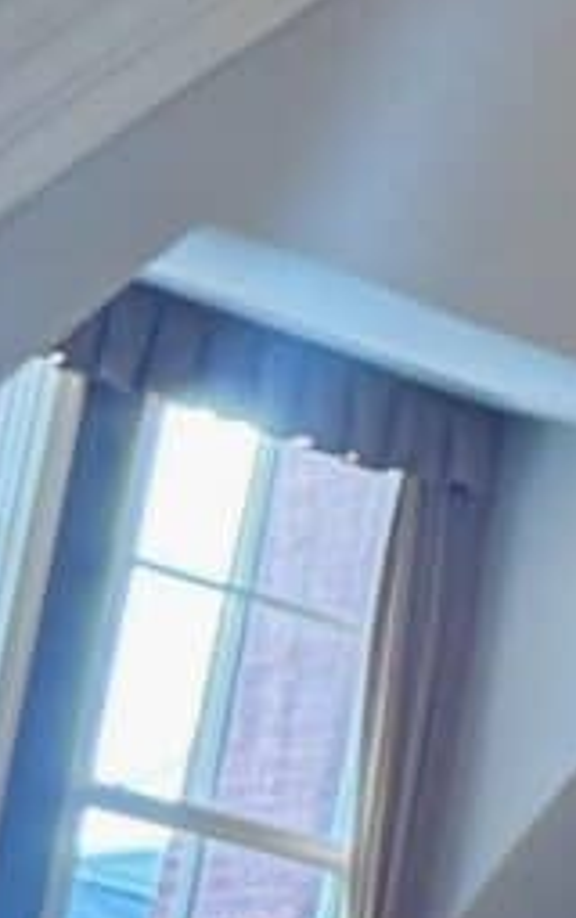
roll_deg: +0.7
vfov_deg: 8.1
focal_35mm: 255
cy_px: -414
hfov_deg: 4.0
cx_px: 3701
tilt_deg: +22.0
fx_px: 6387
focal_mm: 6.76
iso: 200
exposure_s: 1/144
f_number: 1.78
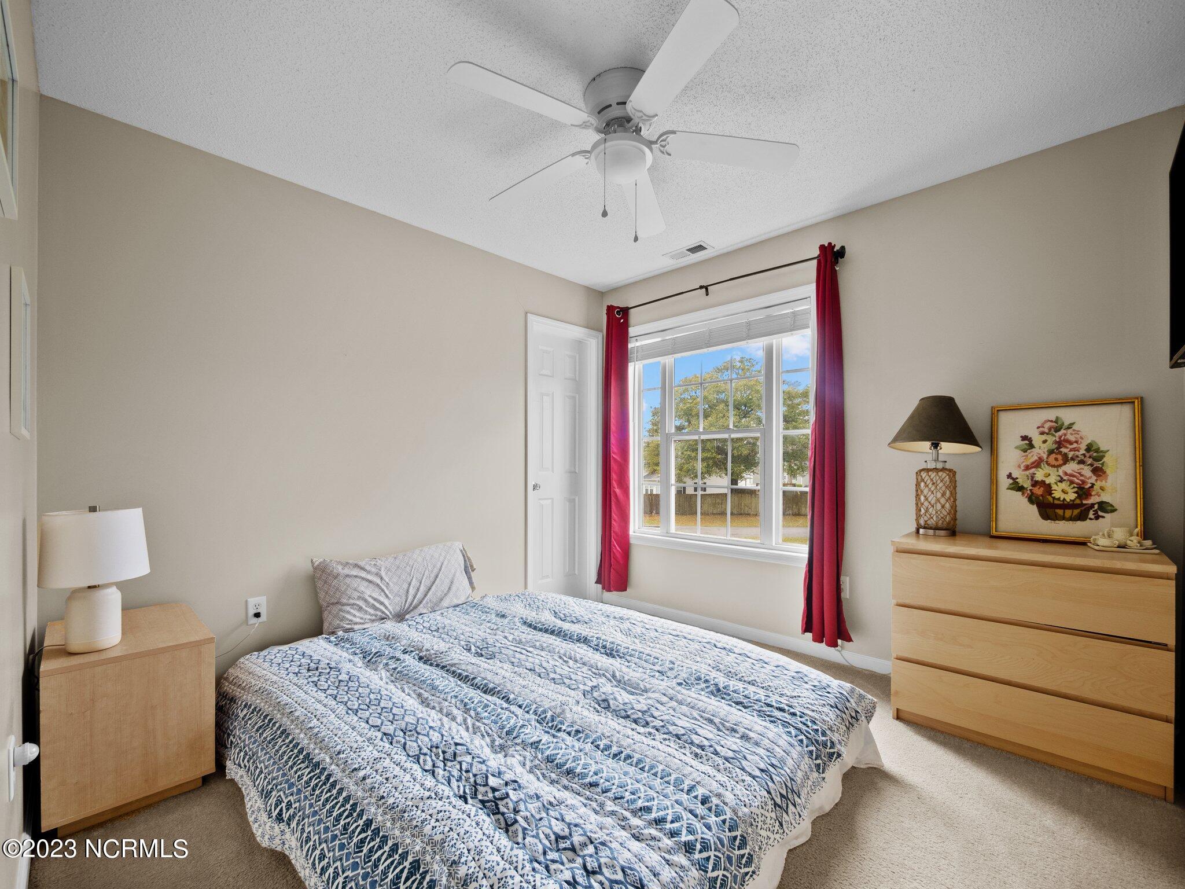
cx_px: 592
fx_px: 479
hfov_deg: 102.1
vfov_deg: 85.7
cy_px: 444
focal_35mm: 14
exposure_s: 1/8
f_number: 4
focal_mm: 7
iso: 400
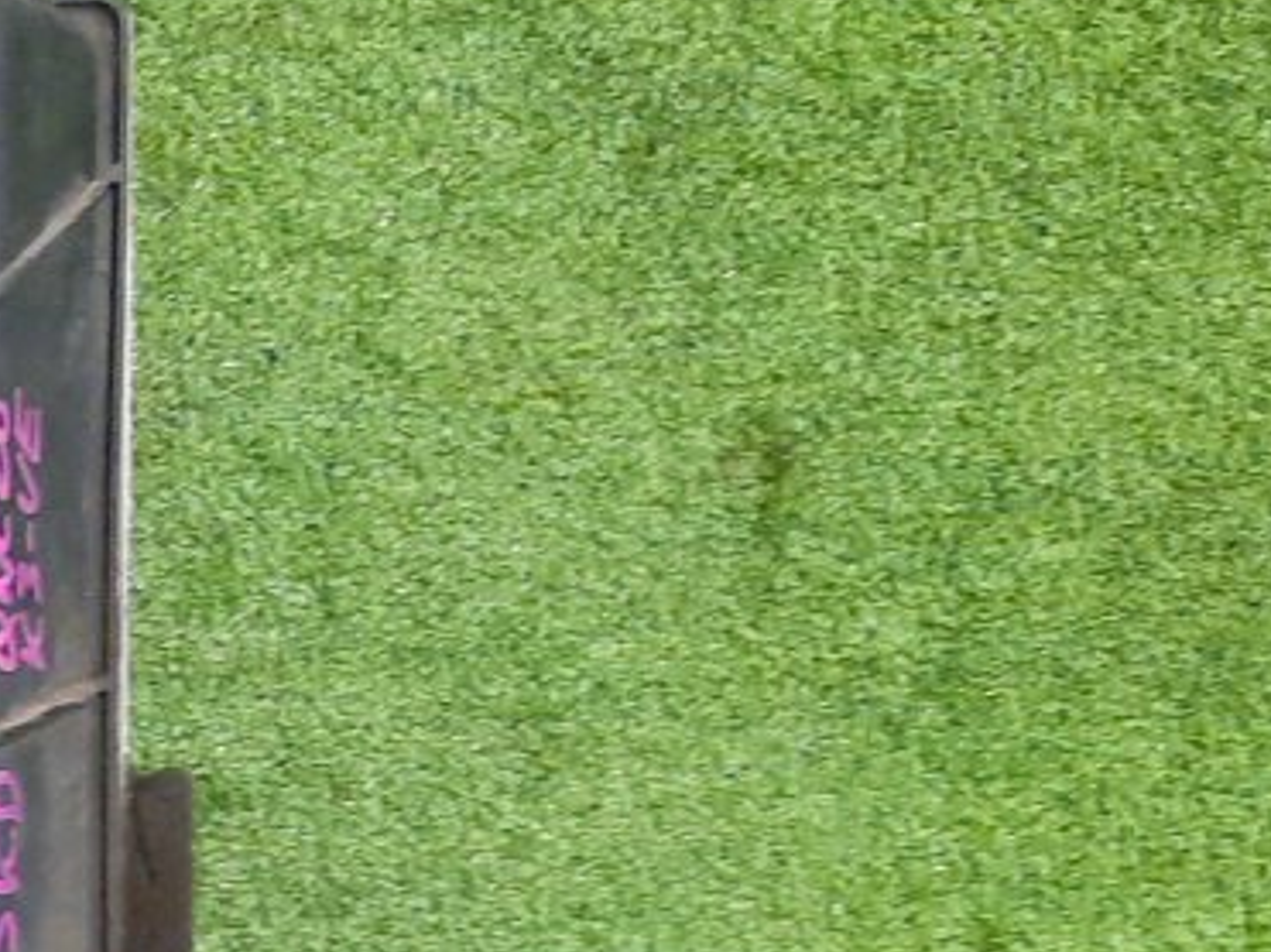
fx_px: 3560
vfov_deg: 14.8
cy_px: 1086
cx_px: -904
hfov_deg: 17.2
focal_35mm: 97
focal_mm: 4.6
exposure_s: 1/25
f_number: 2
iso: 416
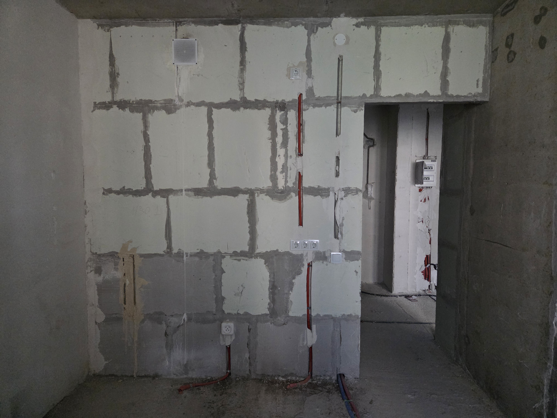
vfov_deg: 58.9
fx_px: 370
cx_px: 278
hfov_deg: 73.9
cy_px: 209
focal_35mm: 23
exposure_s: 1/100
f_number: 1.8
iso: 2500
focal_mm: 5.4
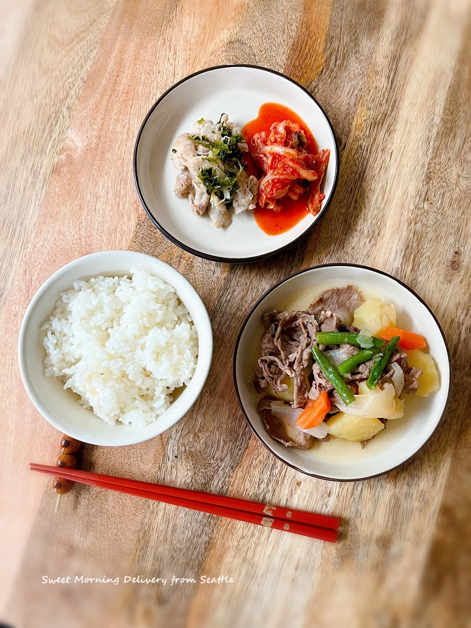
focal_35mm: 26
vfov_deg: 67.3
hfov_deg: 53.1
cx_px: 236
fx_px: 472
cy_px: 314
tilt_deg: -82.3
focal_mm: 5.1
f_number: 1.6
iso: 250
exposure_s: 1/60
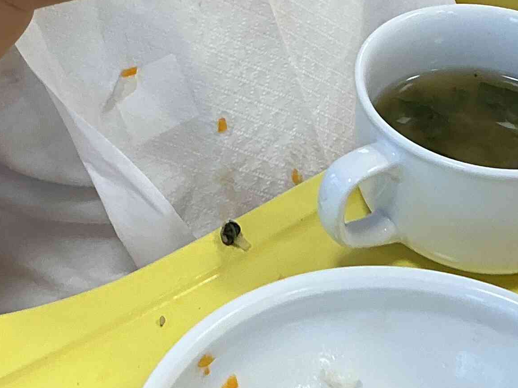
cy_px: -157
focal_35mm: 101
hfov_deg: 19.3
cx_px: 127
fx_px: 1511
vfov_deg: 13.9
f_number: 1.8
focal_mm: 3
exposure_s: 1/120
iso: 50
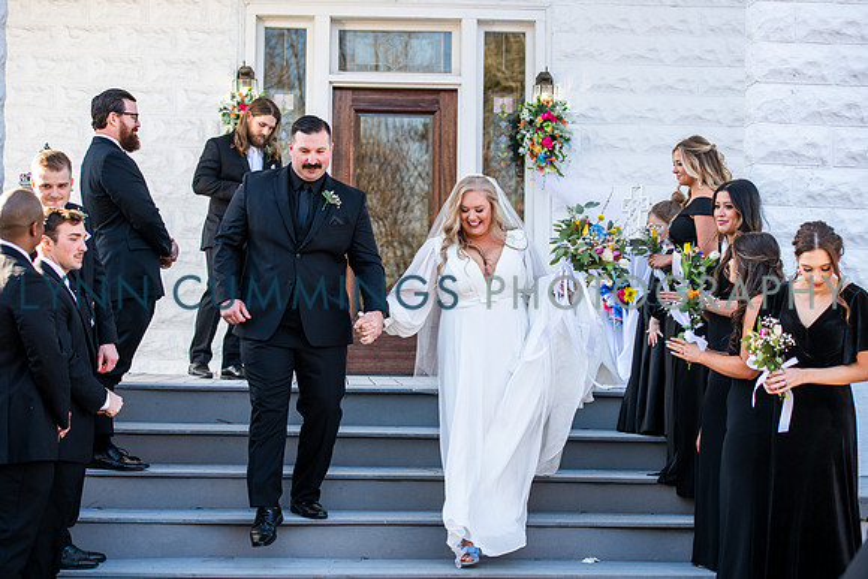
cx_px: 434
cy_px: 290
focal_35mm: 74
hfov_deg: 27.4
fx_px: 1778
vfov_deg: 18.5
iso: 200
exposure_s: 1/320
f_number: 3.5
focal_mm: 70
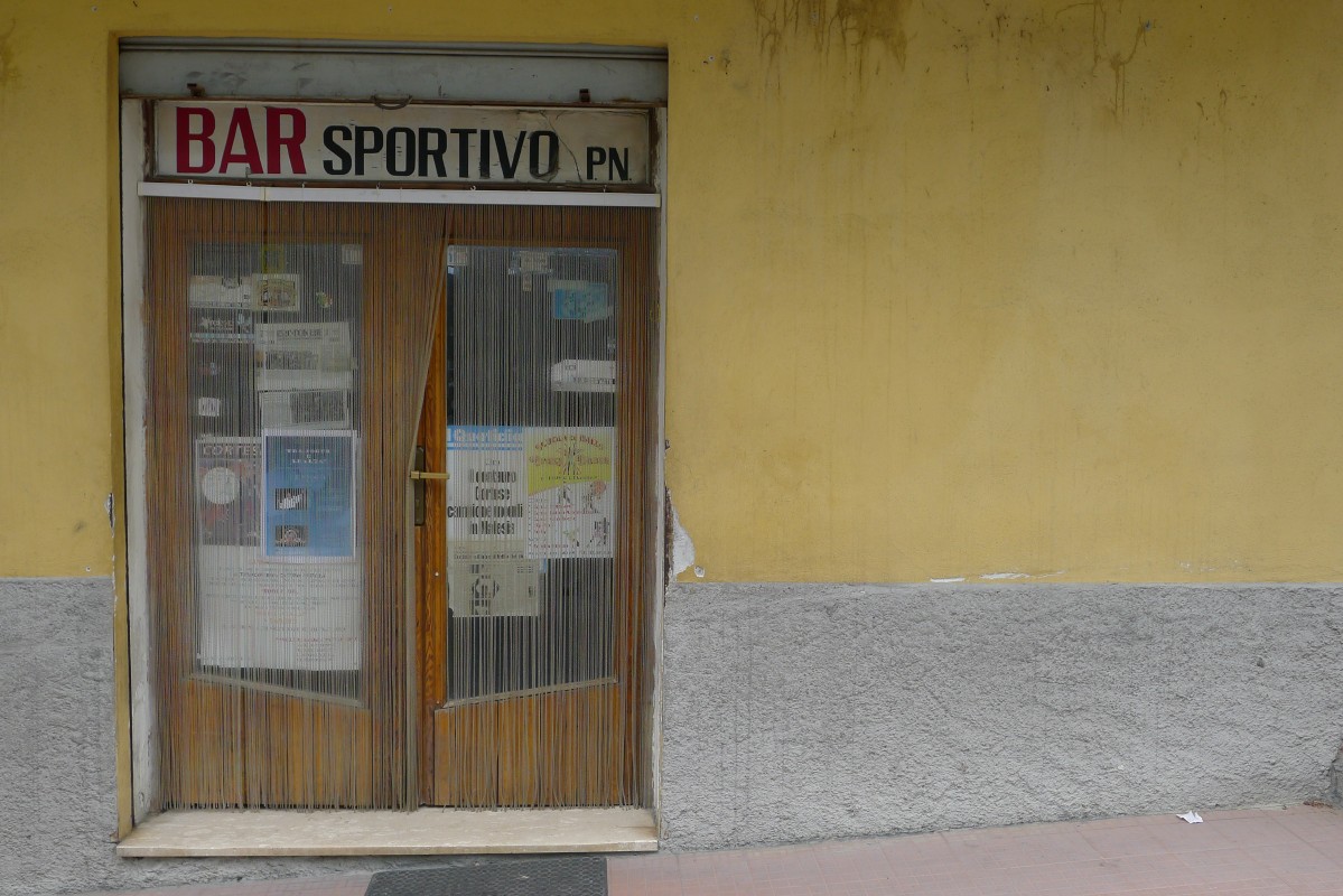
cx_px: 672
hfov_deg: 58.7
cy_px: 448
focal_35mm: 32
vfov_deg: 41.1
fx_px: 1194
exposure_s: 1/200
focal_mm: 6.8
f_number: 2.8
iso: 80
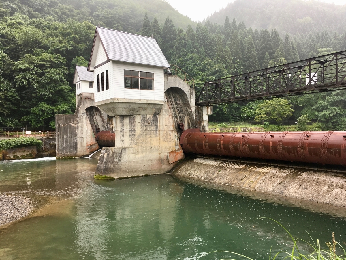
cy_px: 130
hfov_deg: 61.7
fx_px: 290
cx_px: 173
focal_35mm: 29
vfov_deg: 48.2
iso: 25
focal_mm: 4.15
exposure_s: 1/120
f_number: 2.2
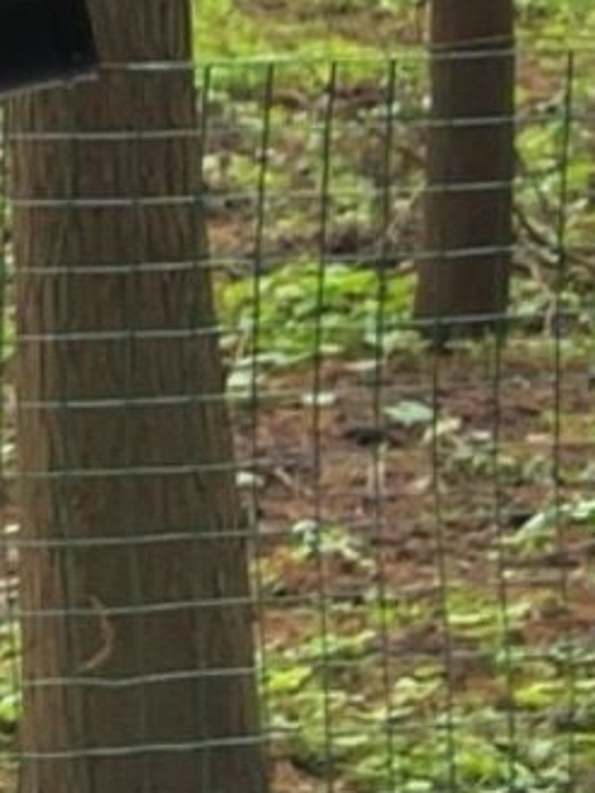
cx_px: -838
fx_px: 5565
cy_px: -277
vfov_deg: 8.0
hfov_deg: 5.9
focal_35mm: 243
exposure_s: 1/60
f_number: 1.5
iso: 160
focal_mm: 5.7
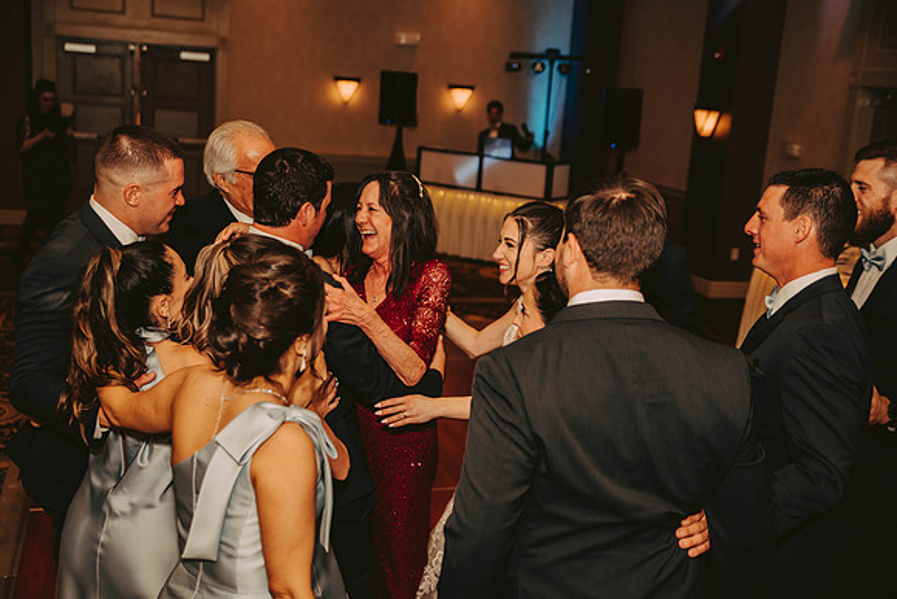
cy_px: 300
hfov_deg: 43.6
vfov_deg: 29.9
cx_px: 448
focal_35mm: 45
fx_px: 1121
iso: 500
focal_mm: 45
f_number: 2.8
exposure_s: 1/60
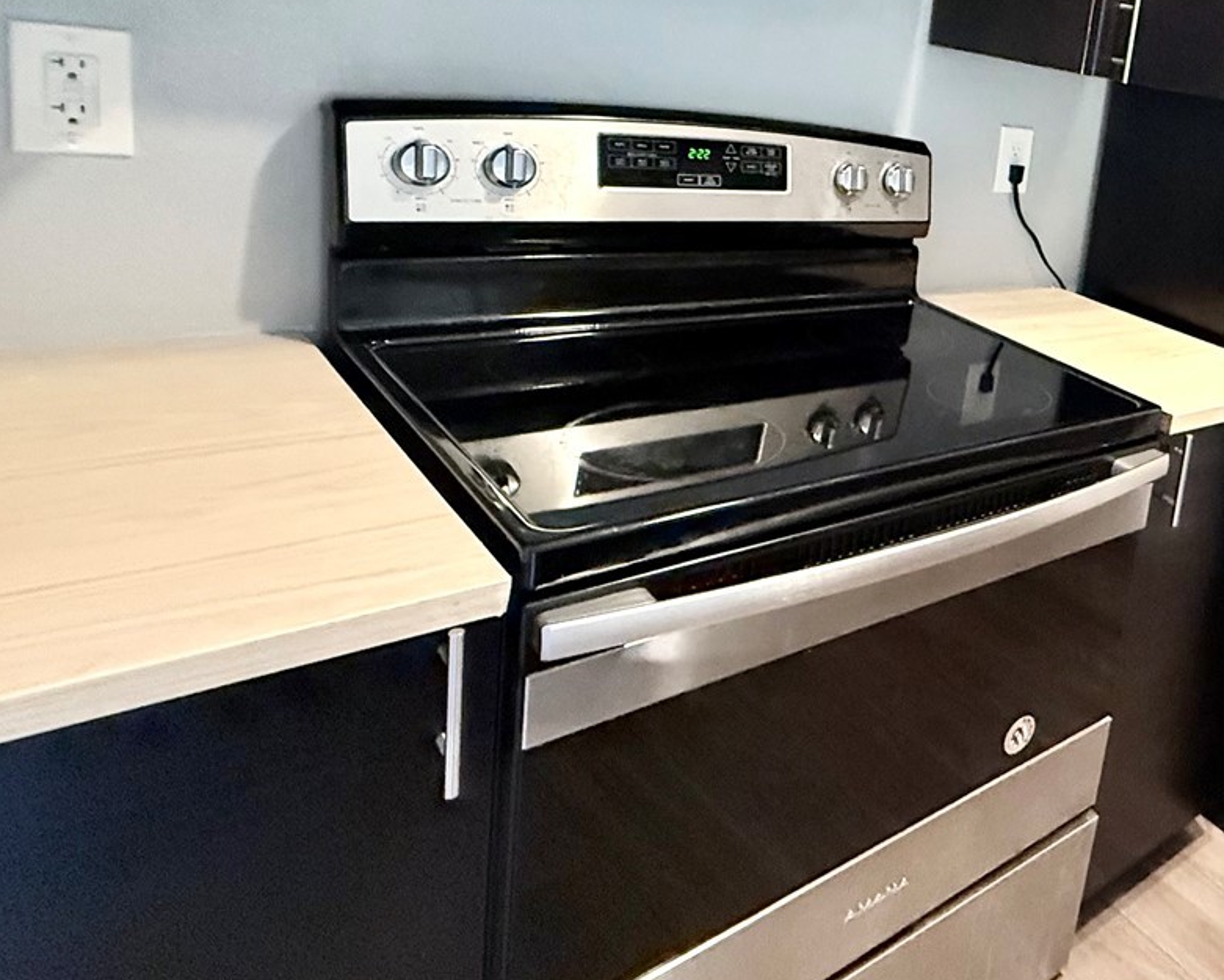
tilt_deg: -10.5
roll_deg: -10.2
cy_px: 270
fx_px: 1014
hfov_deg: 51.2
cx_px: 1199
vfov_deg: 49.9
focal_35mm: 28
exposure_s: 1/60
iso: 1000
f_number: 2.2
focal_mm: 2.22
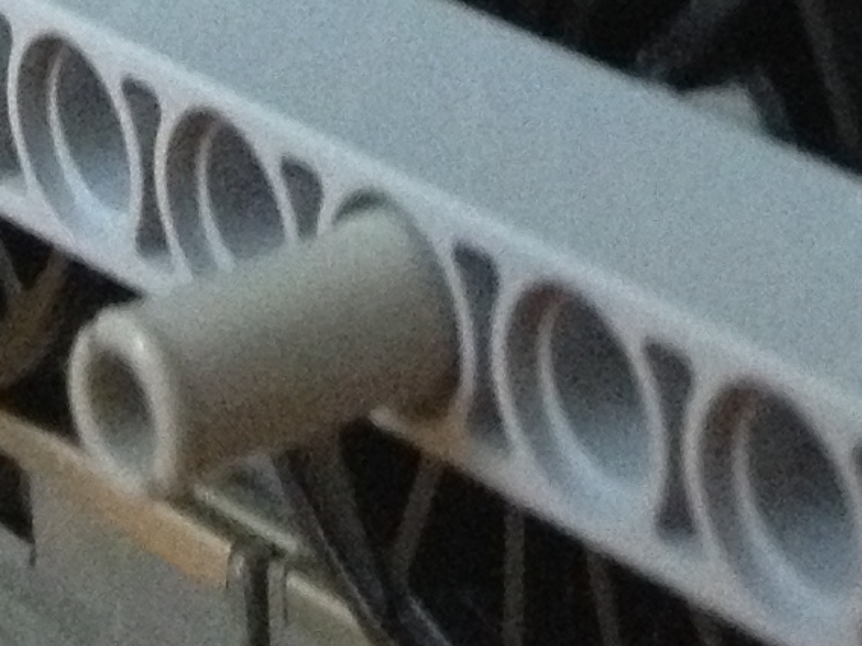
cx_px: 1357
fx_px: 5005
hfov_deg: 9.5
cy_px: -866
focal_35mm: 201
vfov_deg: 7.0
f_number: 2.4
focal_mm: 4.28
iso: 400
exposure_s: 1/17
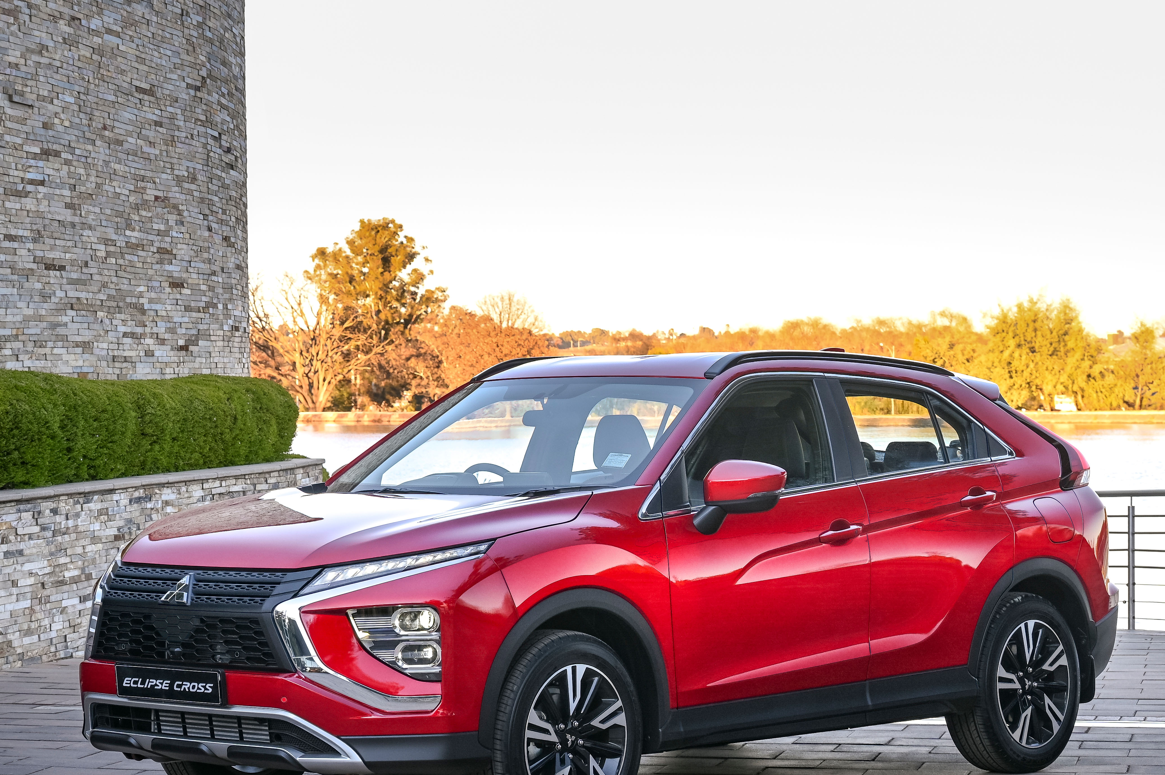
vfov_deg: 15.3
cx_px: 461
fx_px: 2878
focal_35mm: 89
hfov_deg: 22.8
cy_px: 374
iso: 250
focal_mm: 61
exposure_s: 1/20
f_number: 8
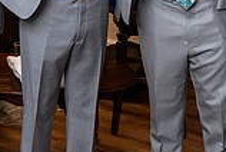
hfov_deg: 19.7
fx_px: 648
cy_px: -76
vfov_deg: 12.7
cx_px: 81
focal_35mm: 103
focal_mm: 26
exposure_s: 1/100
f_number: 2.8
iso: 400
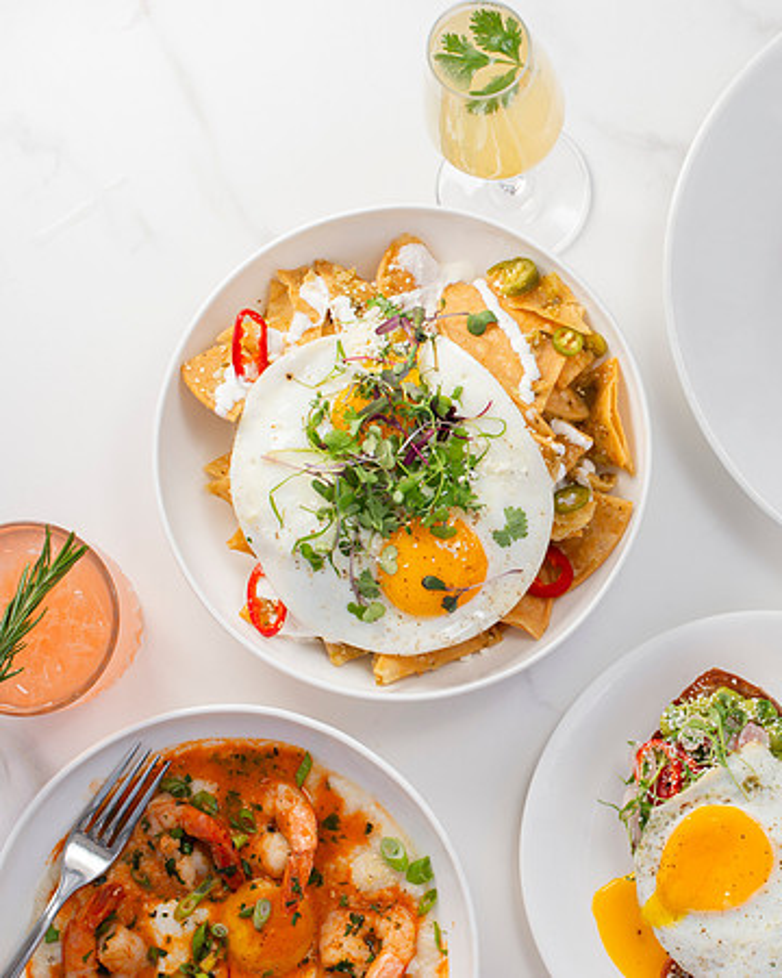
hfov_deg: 20.2
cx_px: 657
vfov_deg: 25.5
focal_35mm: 75
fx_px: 2159
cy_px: 510
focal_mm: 50
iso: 200
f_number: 9
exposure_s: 1/200
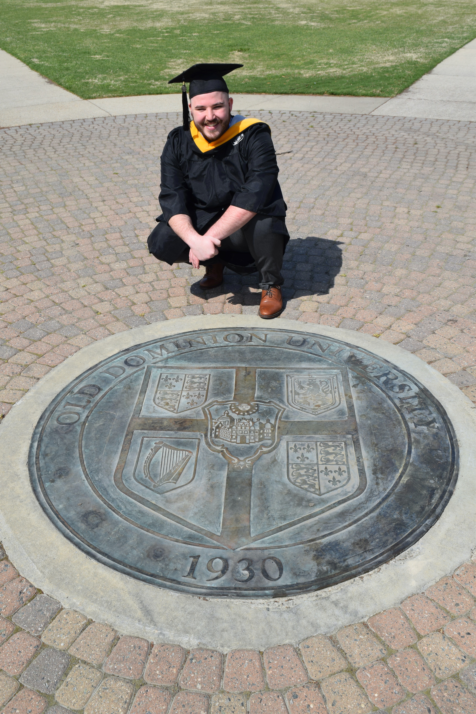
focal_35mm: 34
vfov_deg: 55.1
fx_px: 684
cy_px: 357
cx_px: 238
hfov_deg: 38.4
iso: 200
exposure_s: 1/400
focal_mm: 23
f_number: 10
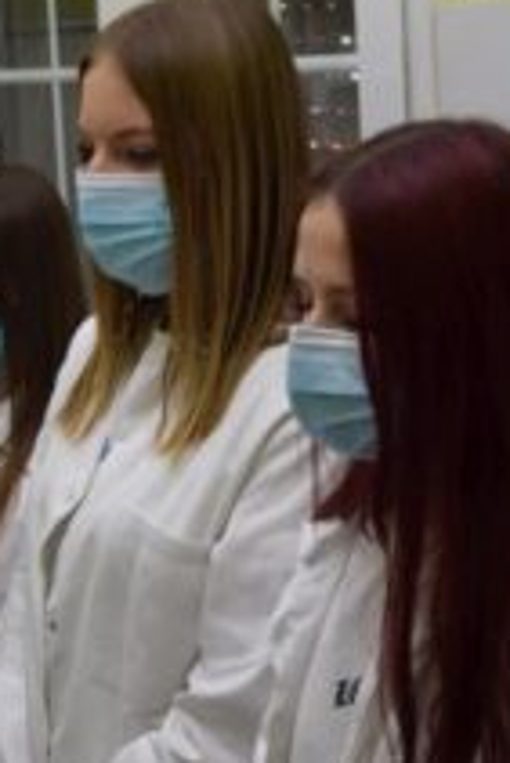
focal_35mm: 109
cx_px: 94
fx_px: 2312
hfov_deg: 12.5
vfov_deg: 18.7
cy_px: 322
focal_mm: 32
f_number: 5
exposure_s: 1/100
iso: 400
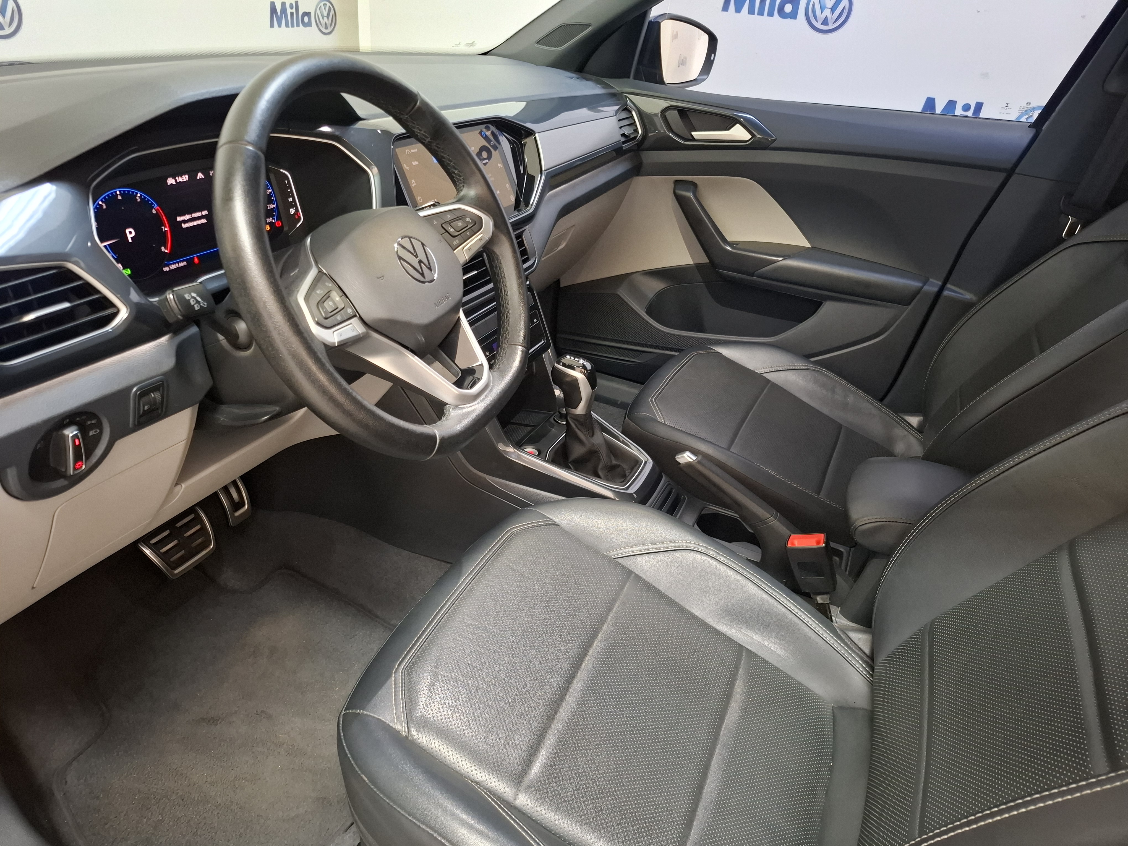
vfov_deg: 58.9
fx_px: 749
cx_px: 564
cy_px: 423
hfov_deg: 73.9
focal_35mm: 23
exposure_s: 1/24
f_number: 1.8
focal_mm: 5.54
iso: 640
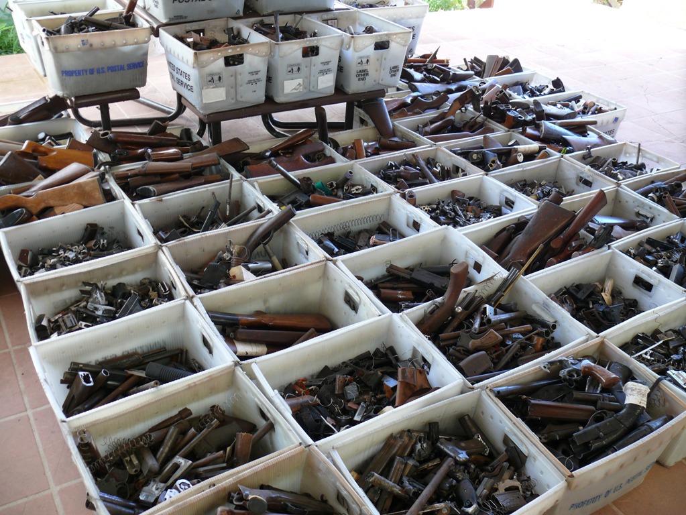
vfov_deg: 40.7
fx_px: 694
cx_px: 343
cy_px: 258
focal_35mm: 35
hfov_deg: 52.6
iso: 100
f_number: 2.8
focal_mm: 7.4
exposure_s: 1/60
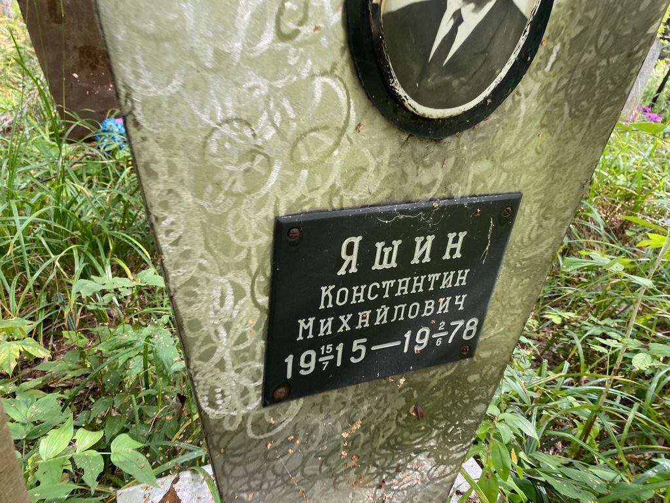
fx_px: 503
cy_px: 252
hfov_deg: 67.3
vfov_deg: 53.1
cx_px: 335
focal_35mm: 26
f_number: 1.8
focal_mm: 4.25
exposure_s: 1/121
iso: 64
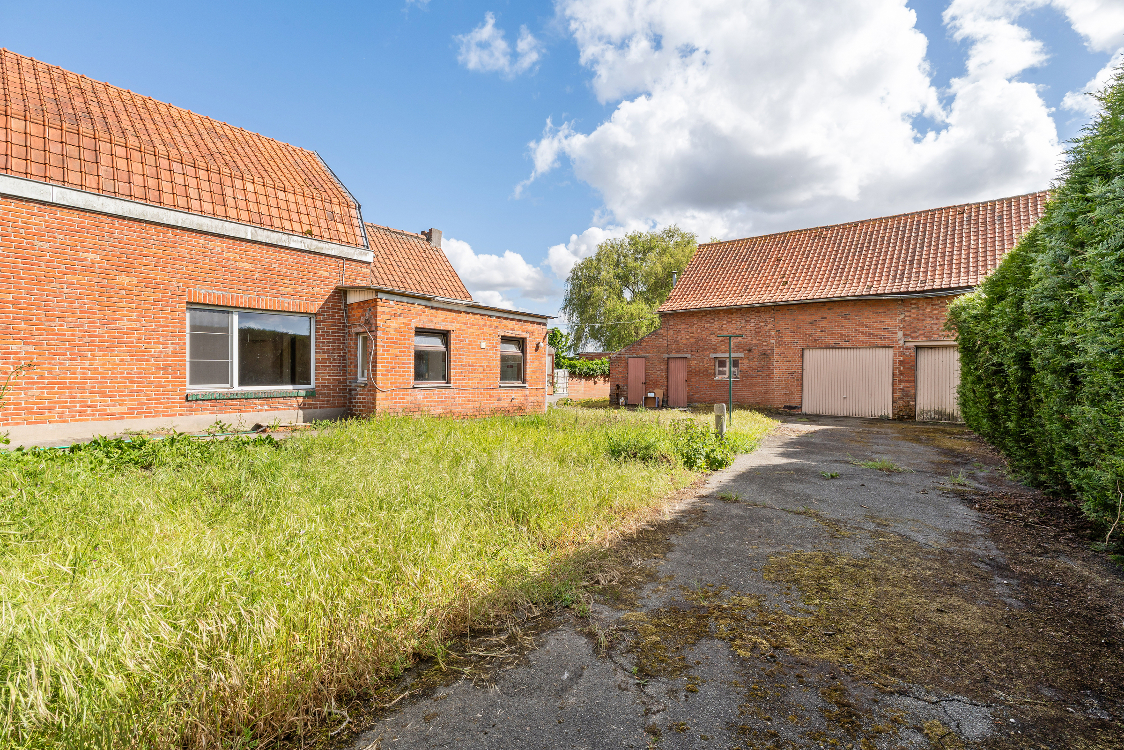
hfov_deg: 96.7
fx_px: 500
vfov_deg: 73.7
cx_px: 562
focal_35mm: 16
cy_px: 375
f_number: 11
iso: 250
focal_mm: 16
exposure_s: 1/160
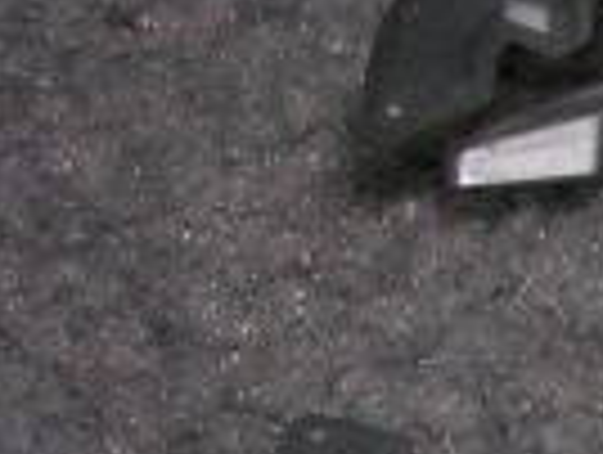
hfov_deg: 9.7
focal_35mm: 181
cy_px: 382
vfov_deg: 8.2
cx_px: 1426
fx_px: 3159
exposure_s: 1/60.1
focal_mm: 5.8
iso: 50
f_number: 2.8
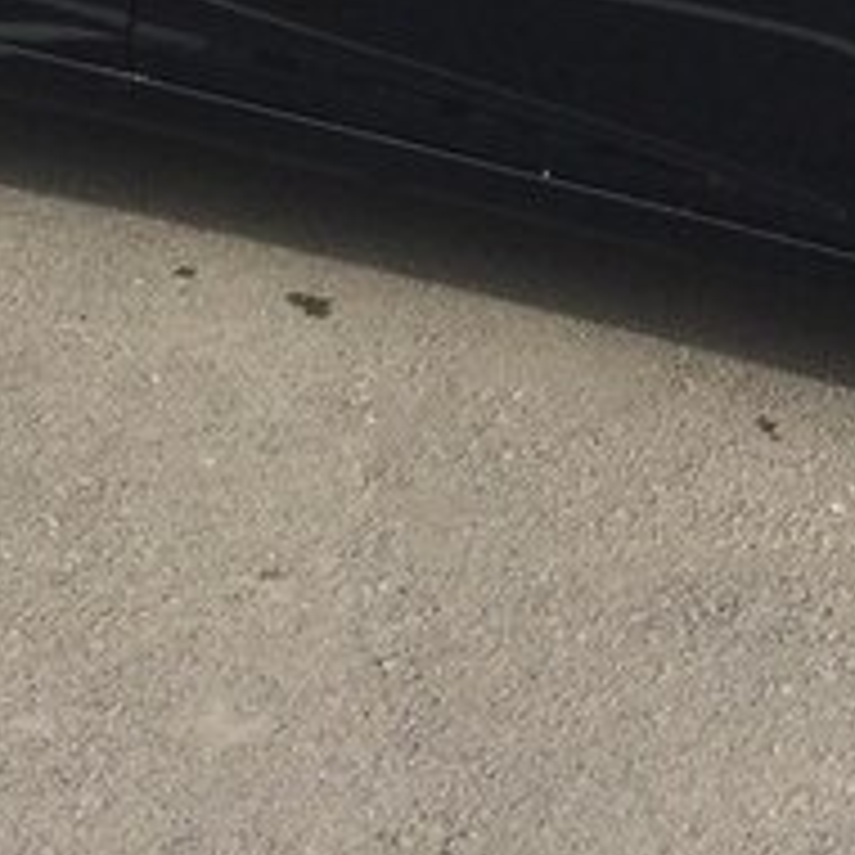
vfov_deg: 18.3
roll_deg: -0.5
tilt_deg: -13.9
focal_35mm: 89
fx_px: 2487
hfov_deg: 19.4
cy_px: -227
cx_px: 603
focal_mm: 4.15
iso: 32
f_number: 2.2
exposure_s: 1/1414
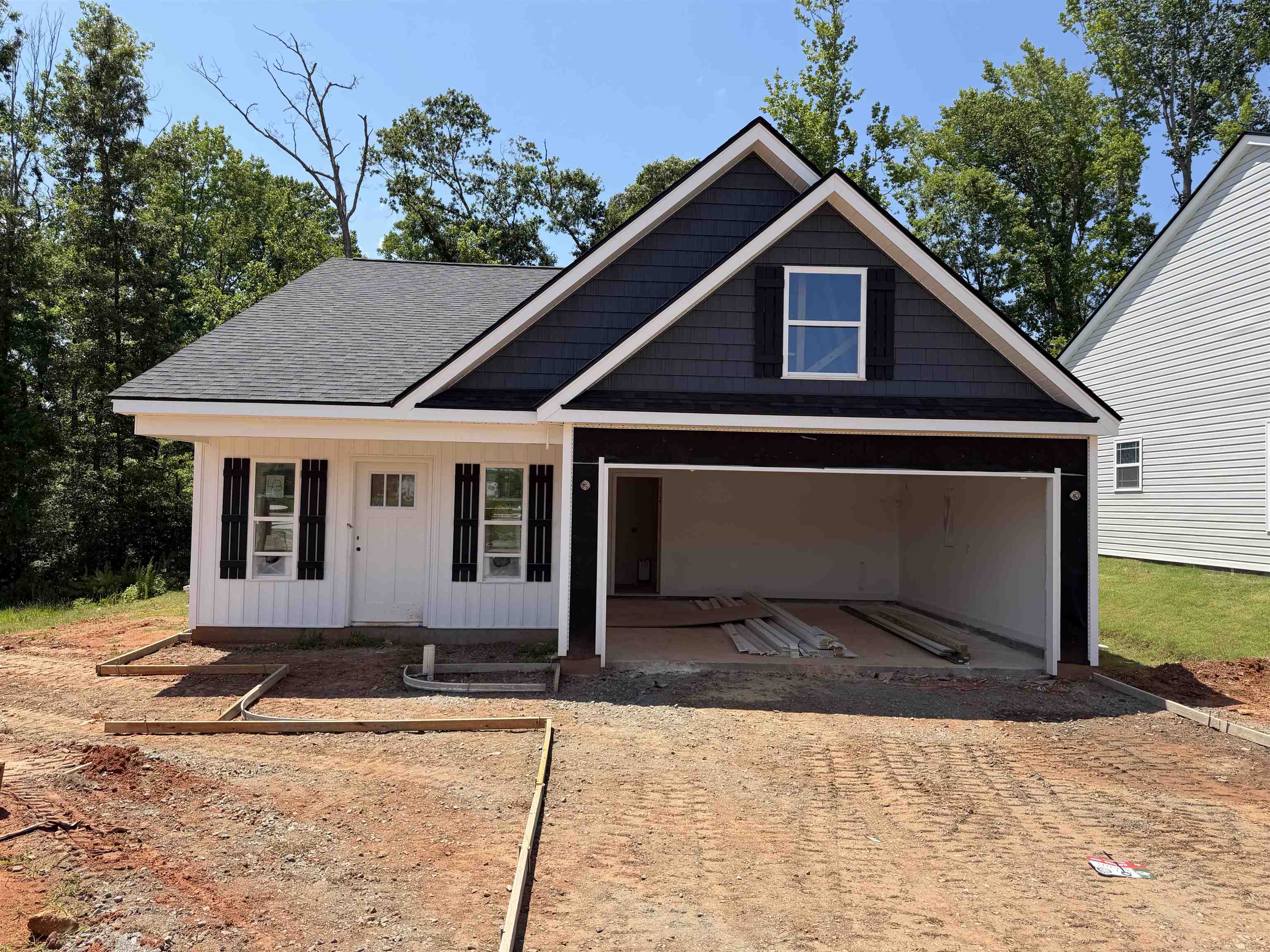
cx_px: 635
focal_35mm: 24
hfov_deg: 71.6
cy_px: 476
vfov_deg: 56.8
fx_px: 881
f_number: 1.78
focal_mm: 6.76
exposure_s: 1/3425
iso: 80
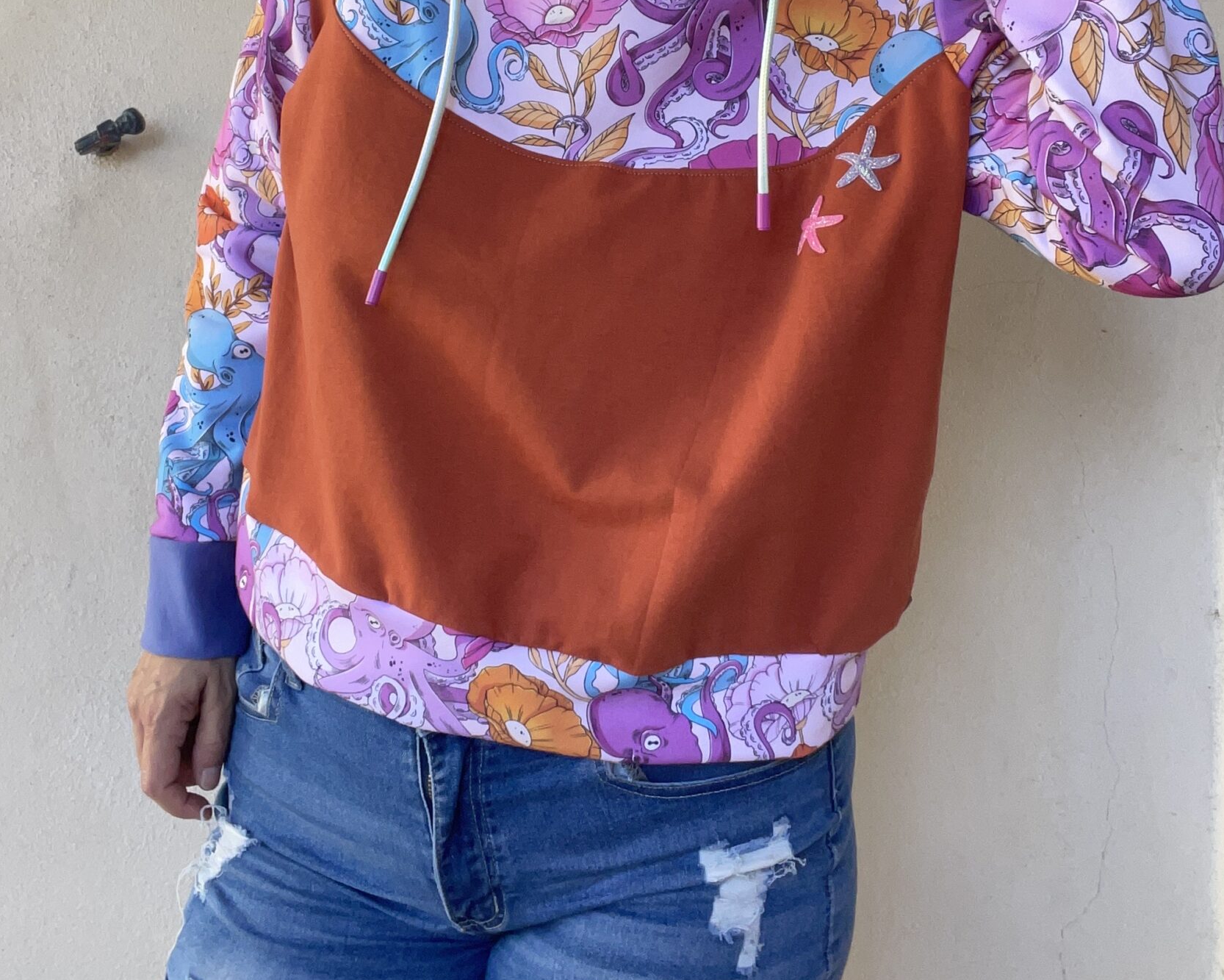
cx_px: 599
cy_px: 151
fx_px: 1630
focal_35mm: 45
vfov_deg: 32.2
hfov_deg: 41.2
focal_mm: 2.71
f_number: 2.2
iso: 100
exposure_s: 1/82
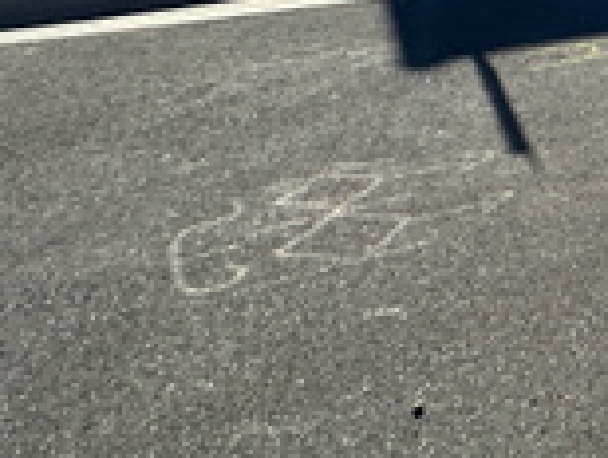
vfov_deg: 18.6
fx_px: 1020
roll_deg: -1.5
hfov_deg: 23.7
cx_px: 987
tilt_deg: +6.1
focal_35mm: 58
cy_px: -403
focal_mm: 2.22
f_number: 2.2
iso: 50
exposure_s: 1/2304
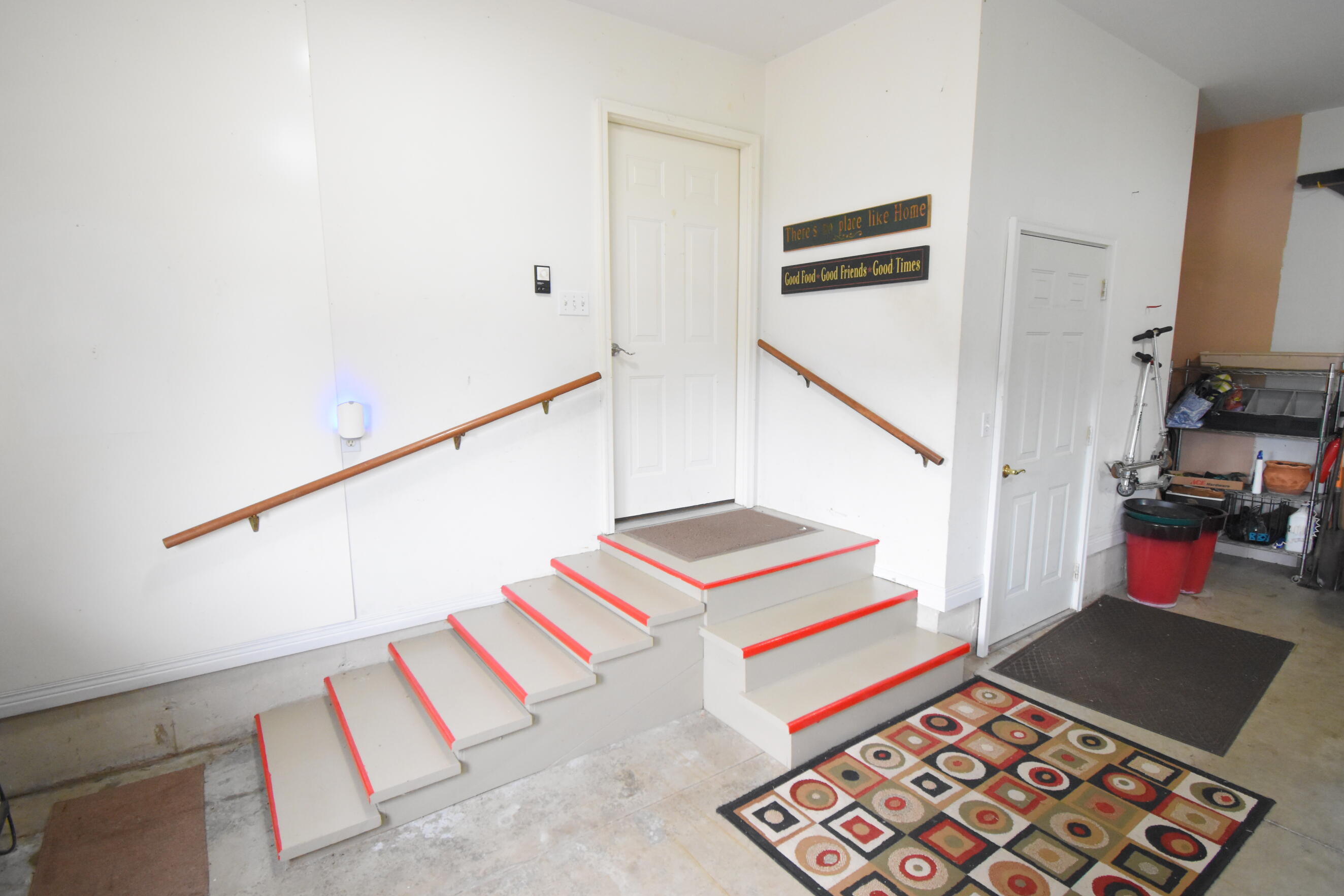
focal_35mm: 17
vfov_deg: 70.4
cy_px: 455
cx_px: 680
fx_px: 635
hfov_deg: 93.3
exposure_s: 1/125
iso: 2200
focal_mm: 10
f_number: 4.5
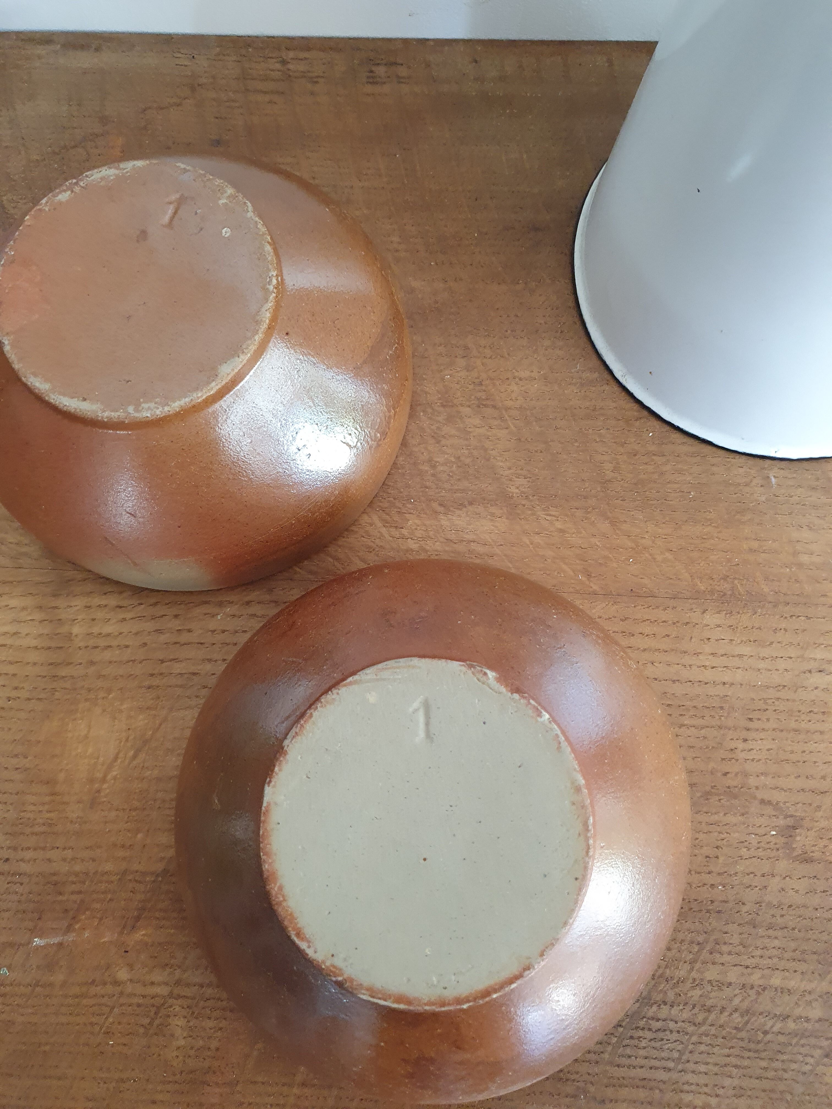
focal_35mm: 26
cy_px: 554
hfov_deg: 53.1
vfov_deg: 67.3
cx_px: 416
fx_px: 833
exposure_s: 1/50
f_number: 1.5
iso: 320
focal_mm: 4.32
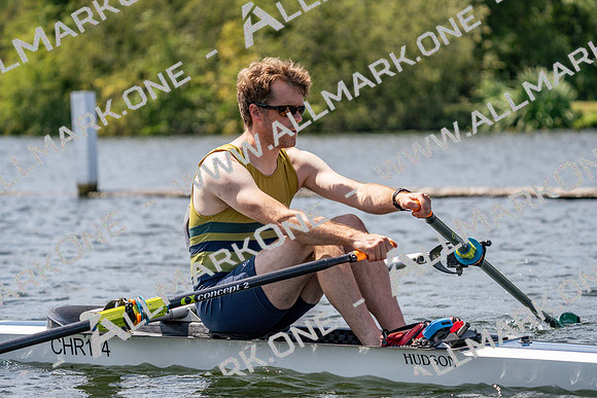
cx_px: 298
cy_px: 199
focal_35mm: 200
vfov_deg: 6.9
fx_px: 3317
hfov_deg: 10.3
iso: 320
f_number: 5.6
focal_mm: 200
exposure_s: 1/2000
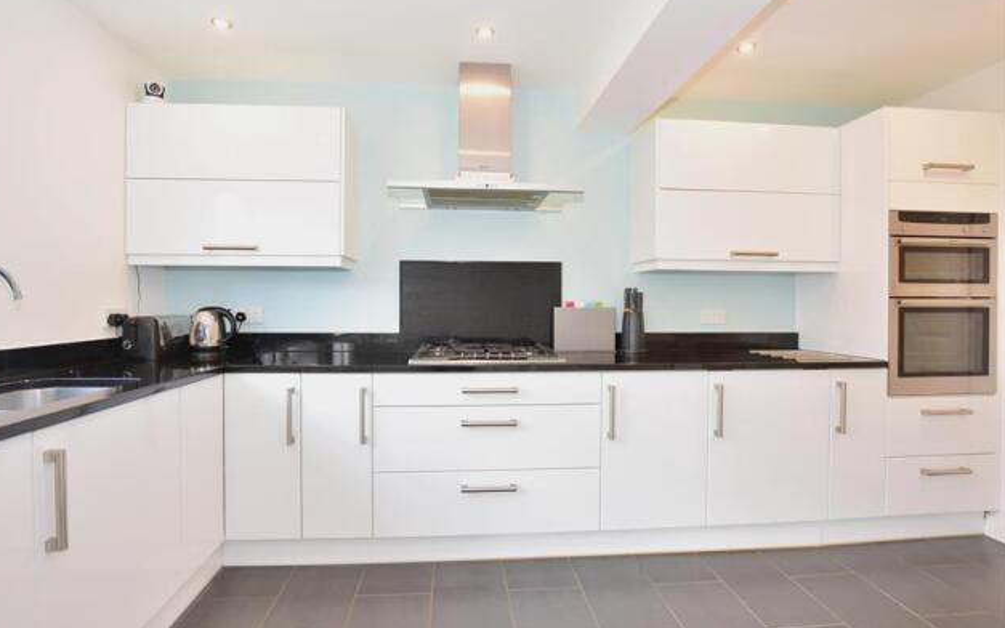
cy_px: 304
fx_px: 438
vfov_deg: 71.2
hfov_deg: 97.8
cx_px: 482
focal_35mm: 16
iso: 200
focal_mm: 10
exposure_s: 1/8
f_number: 5
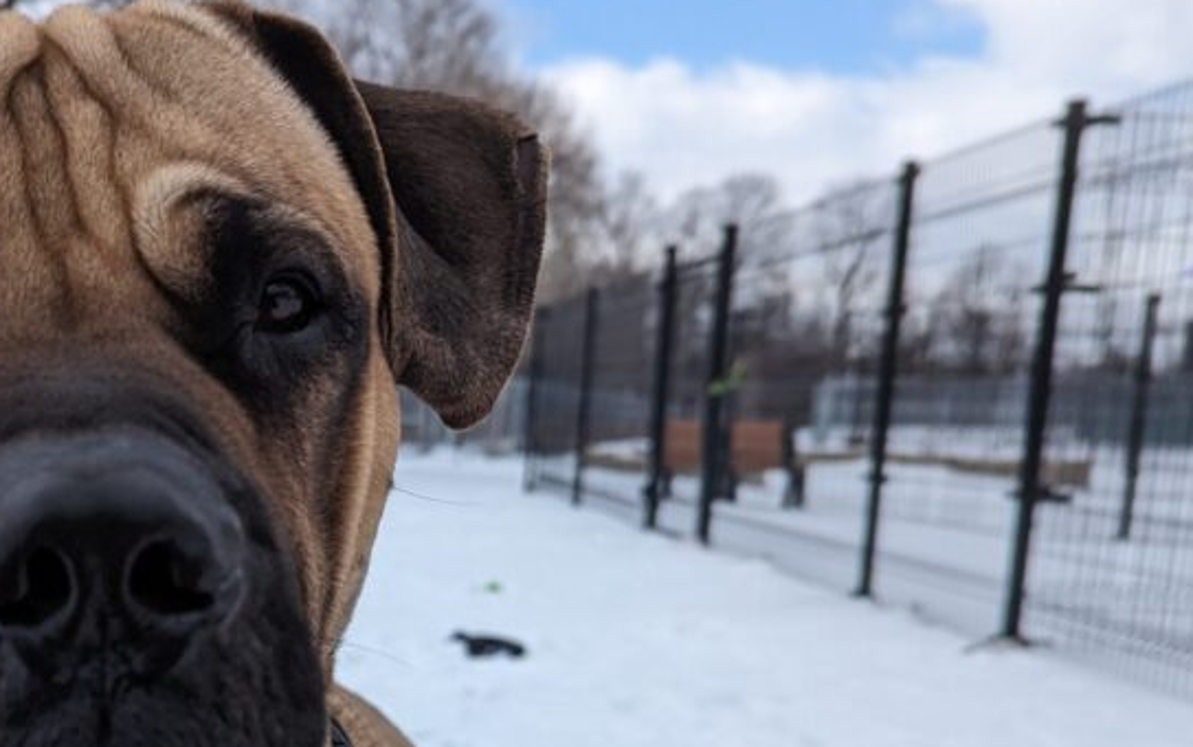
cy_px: 678
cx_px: 255
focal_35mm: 48
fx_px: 1561
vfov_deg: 26.0
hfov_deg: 40.3
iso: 60
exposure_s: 1/2695
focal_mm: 6.81
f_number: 1.85
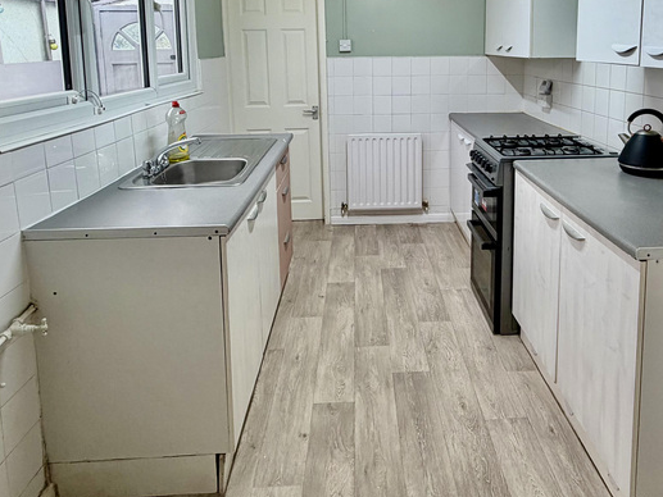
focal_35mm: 26
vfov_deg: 50.1
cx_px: 386
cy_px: 104
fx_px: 498
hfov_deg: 66.9
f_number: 2.2
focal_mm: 2.22
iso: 80
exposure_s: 1/100
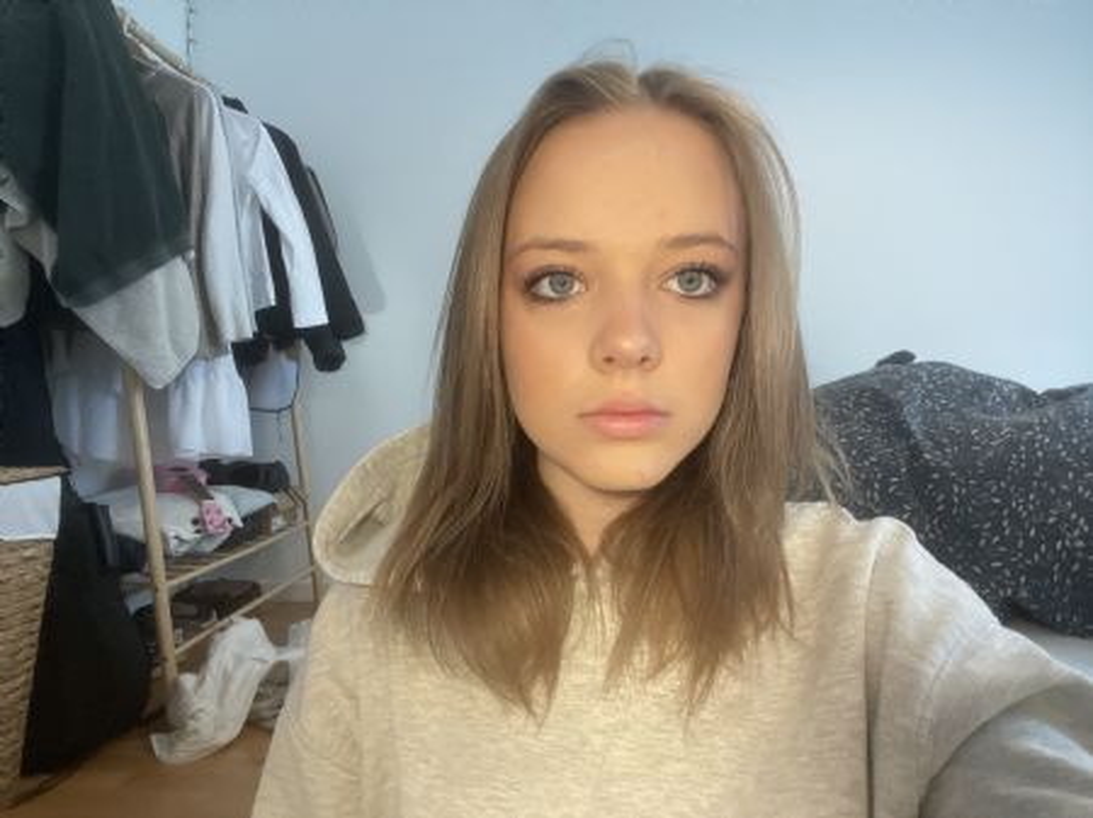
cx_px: 546
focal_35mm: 23
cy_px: 409
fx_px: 726
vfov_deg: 58.8
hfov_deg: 74.0
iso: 320
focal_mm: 2.71
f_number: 2.2
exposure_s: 1/50
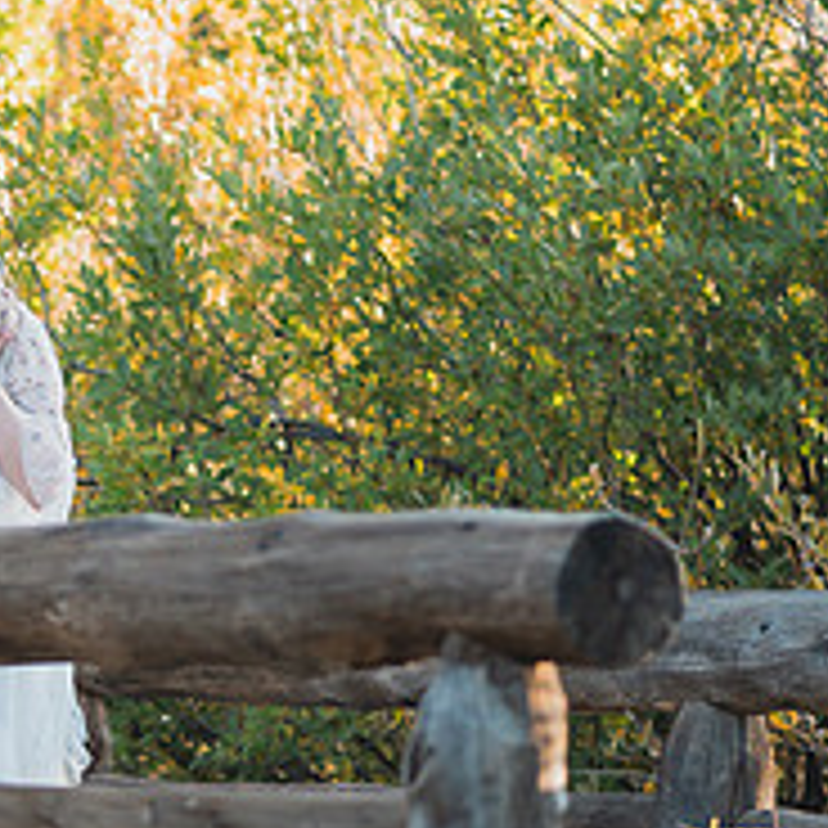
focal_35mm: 229
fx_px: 6197
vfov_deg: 7.6
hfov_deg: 7.6
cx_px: -104
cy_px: 448
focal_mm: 85
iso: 200
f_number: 1.8
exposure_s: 1/500
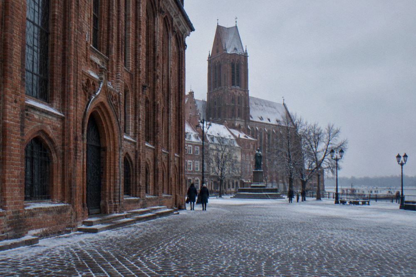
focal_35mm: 28
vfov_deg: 46.4
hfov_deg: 65.5
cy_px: 138
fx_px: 323
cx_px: 208
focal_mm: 28
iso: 500
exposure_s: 1/800
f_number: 6.3
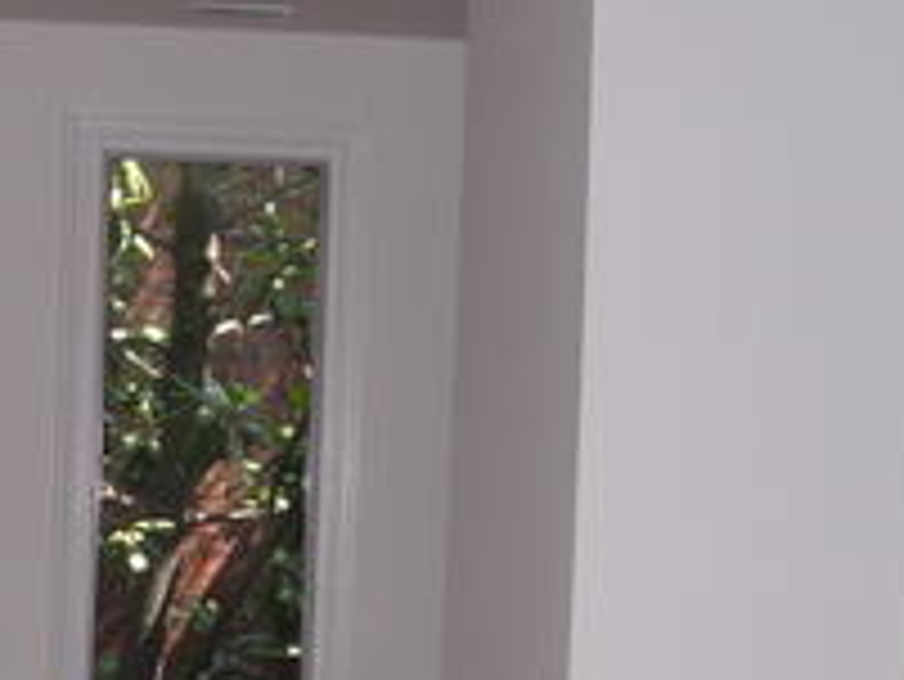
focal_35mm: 126
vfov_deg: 11.6
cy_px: 712
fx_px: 3292
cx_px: 20
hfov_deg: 15.4
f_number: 2.8
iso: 79
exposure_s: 1/64
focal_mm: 7.8
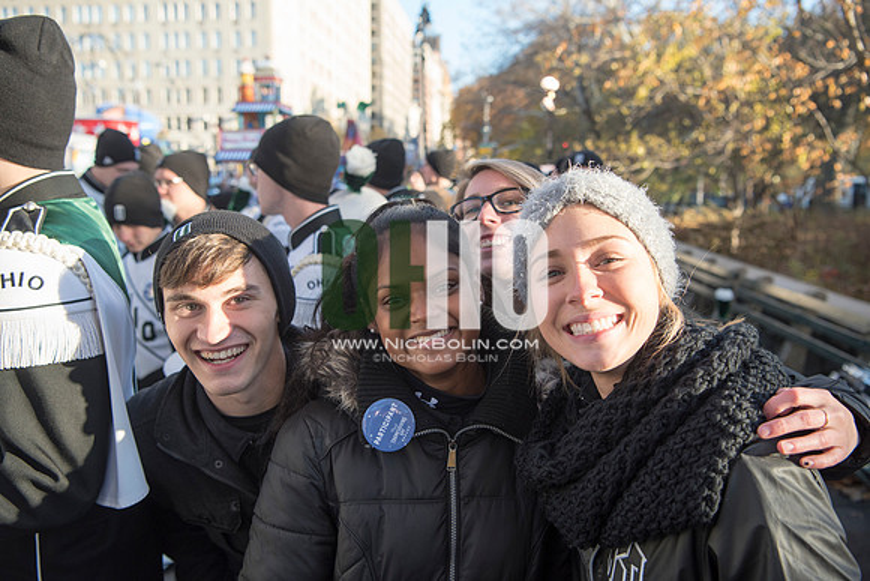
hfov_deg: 58.7
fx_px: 773
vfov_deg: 41.1
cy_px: 290
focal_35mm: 32
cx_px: 435
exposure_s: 1/500
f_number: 4
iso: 400
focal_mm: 32
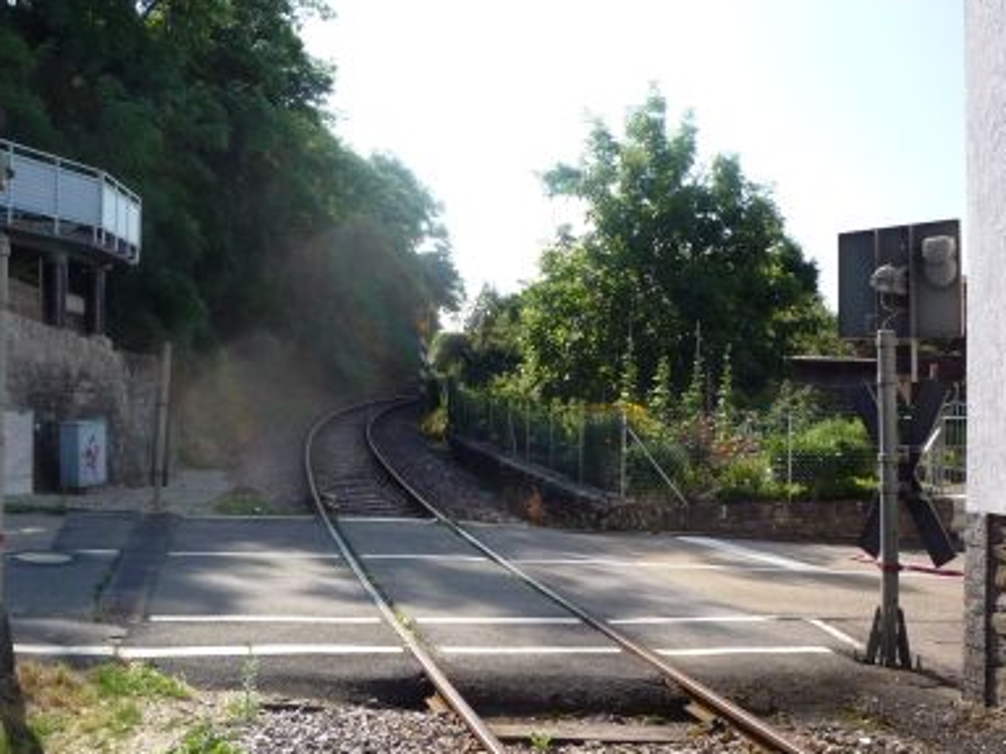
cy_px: 372
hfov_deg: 46.5
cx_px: 396
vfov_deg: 36.0
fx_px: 1162
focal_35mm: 40
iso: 100
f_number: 4
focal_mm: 5.2
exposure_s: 1/320
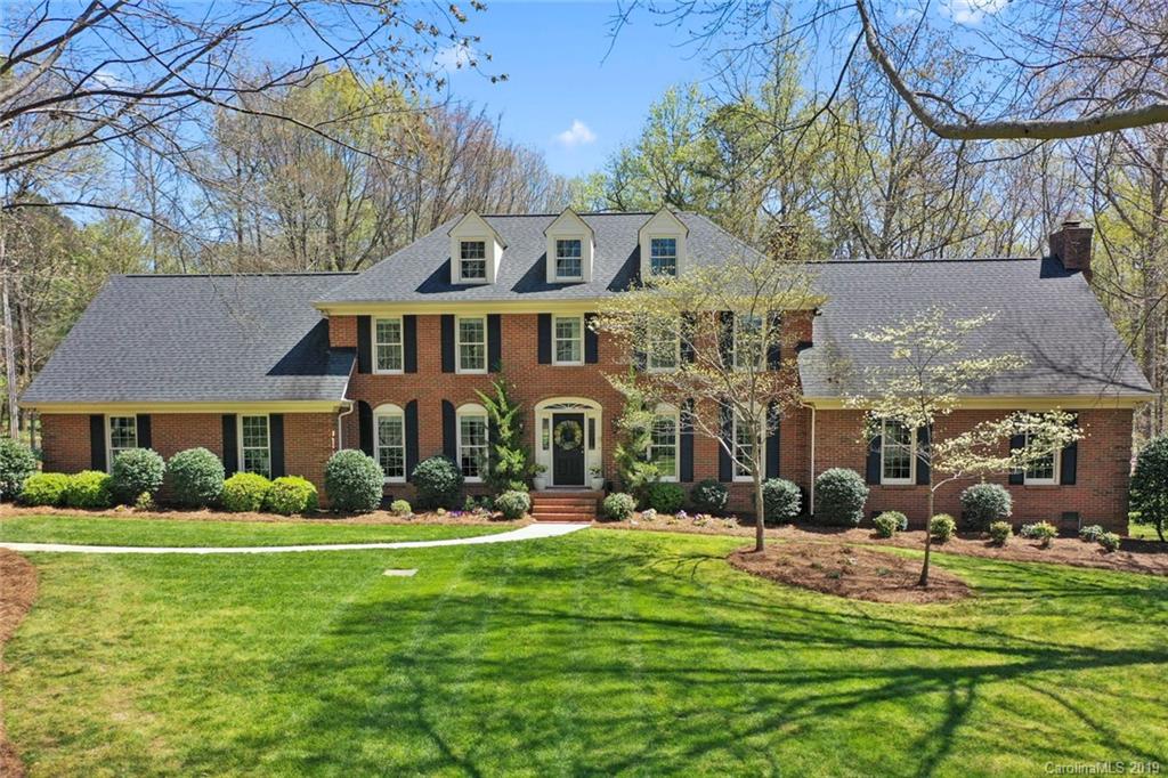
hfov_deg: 65.5
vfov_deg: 46.4
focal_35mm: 28
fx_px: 908
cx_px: 584
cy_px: 389
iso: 200
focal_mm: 10.26
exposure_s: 1/20
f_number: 2.8
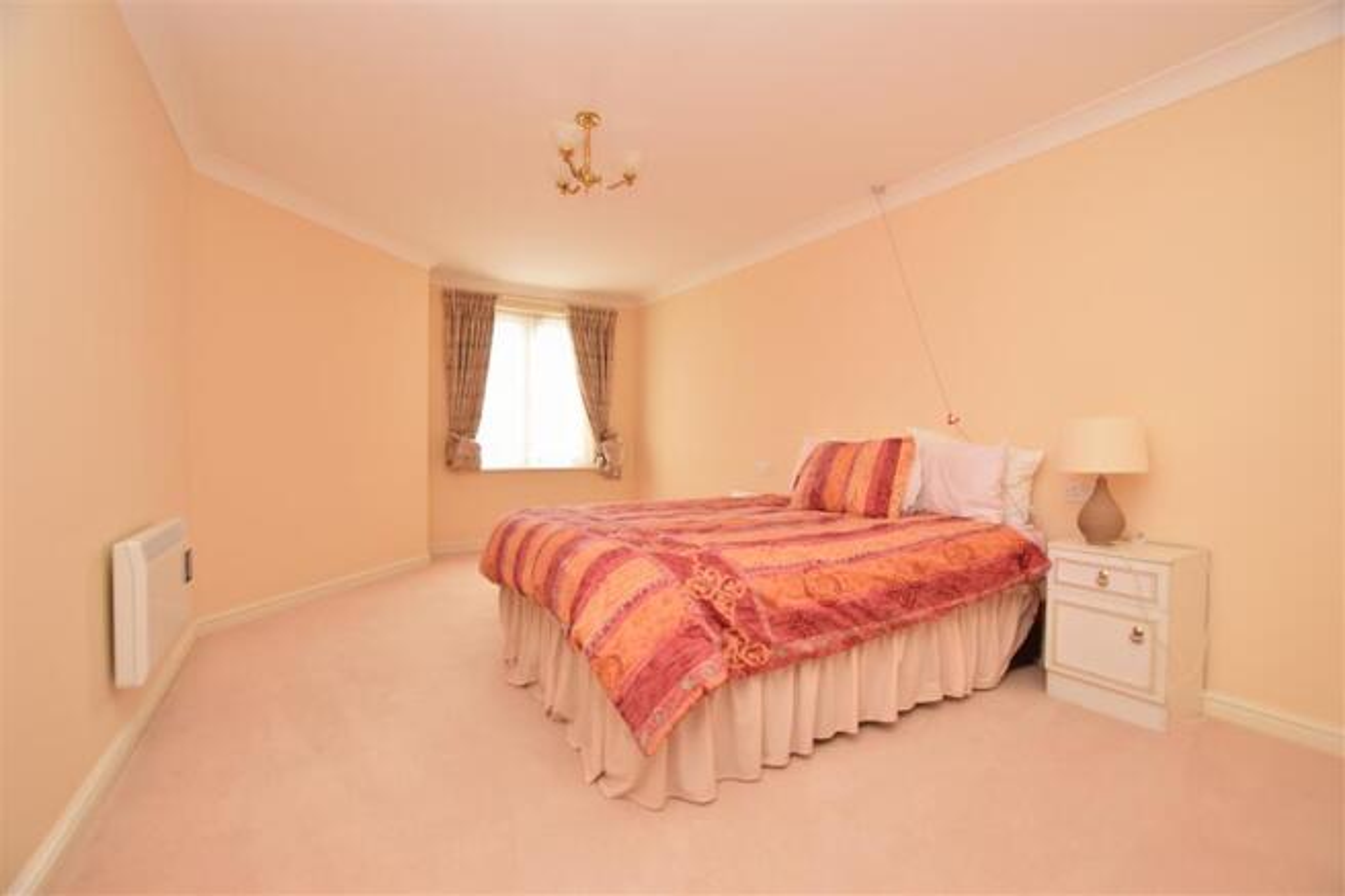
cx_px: 672
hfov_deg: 100.4
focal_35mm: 15
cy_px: 448
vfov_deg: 77.3
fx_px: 560
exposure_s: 1/80
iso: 250
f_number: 5
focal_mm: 10
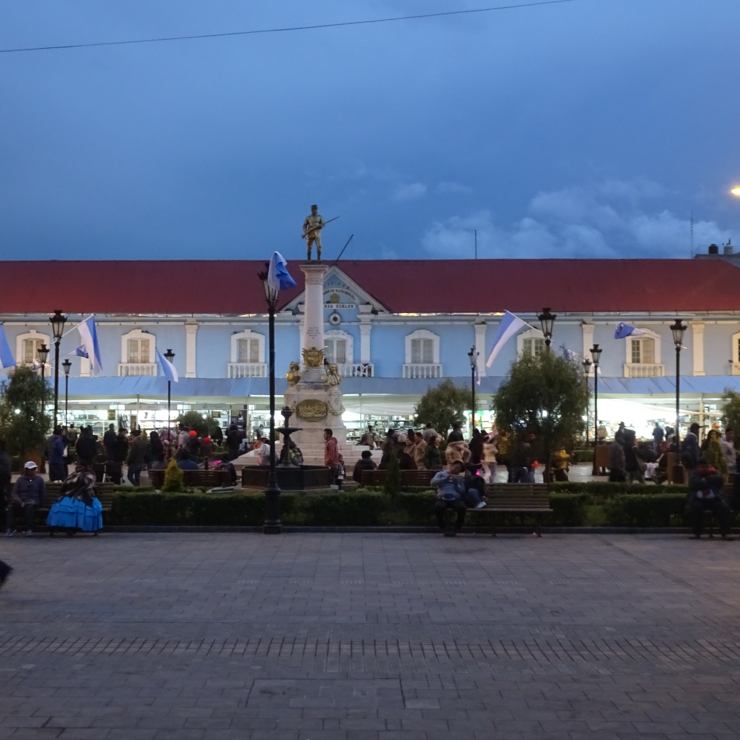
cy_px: 330
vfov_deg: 32.2
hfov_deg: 32.1
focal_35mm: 53
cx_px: 305
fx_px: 1282
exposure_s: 1/20
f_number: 4
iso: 800
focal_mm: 6.8
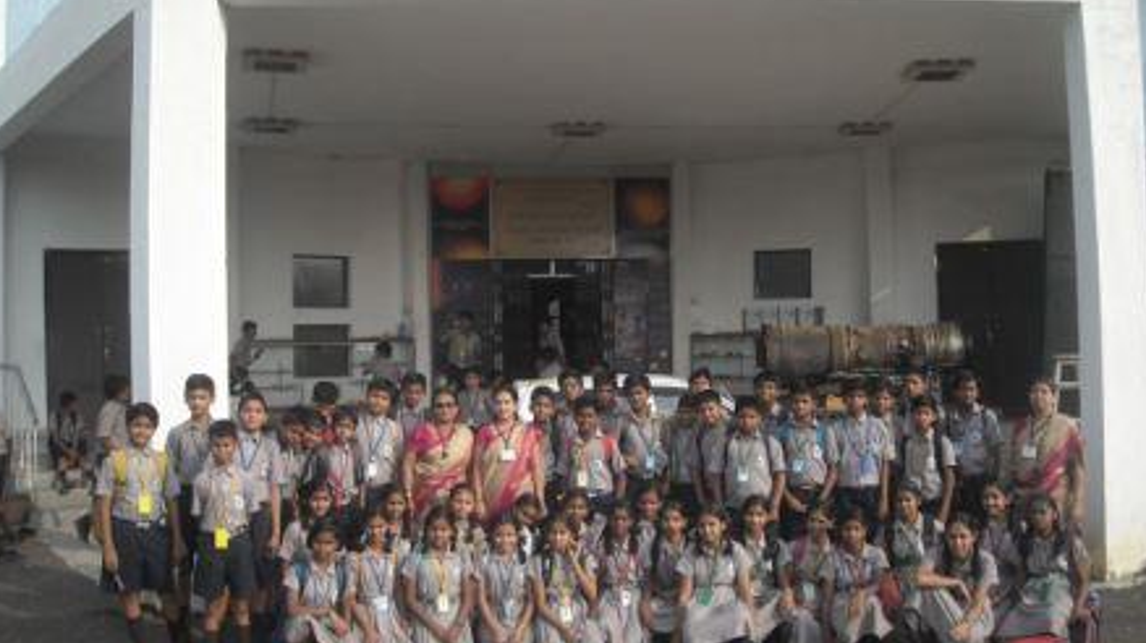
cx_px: 565
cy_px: 335
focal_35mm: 39
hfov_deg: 51.6
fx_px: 1185
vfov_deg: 30.4
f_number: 5.6
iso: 64
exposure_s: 1/154
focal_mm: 5.7
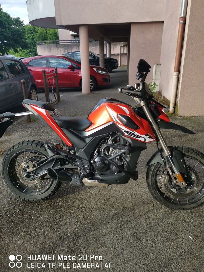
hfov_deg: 51.4
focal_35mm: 27
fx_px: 212
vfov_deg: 65.3
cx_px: 102
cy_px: 136
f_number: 1.8
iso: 50
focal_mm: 5.58
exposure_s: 1/281
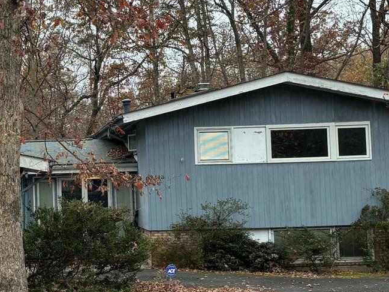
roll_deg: +1.3
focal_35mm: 82
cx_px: 16
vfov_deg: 18.0
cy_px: 145
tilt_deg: +1.3
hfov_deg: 23.0
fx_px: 922
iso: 50
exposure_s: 1/121
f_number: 1.6
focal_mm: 5.96
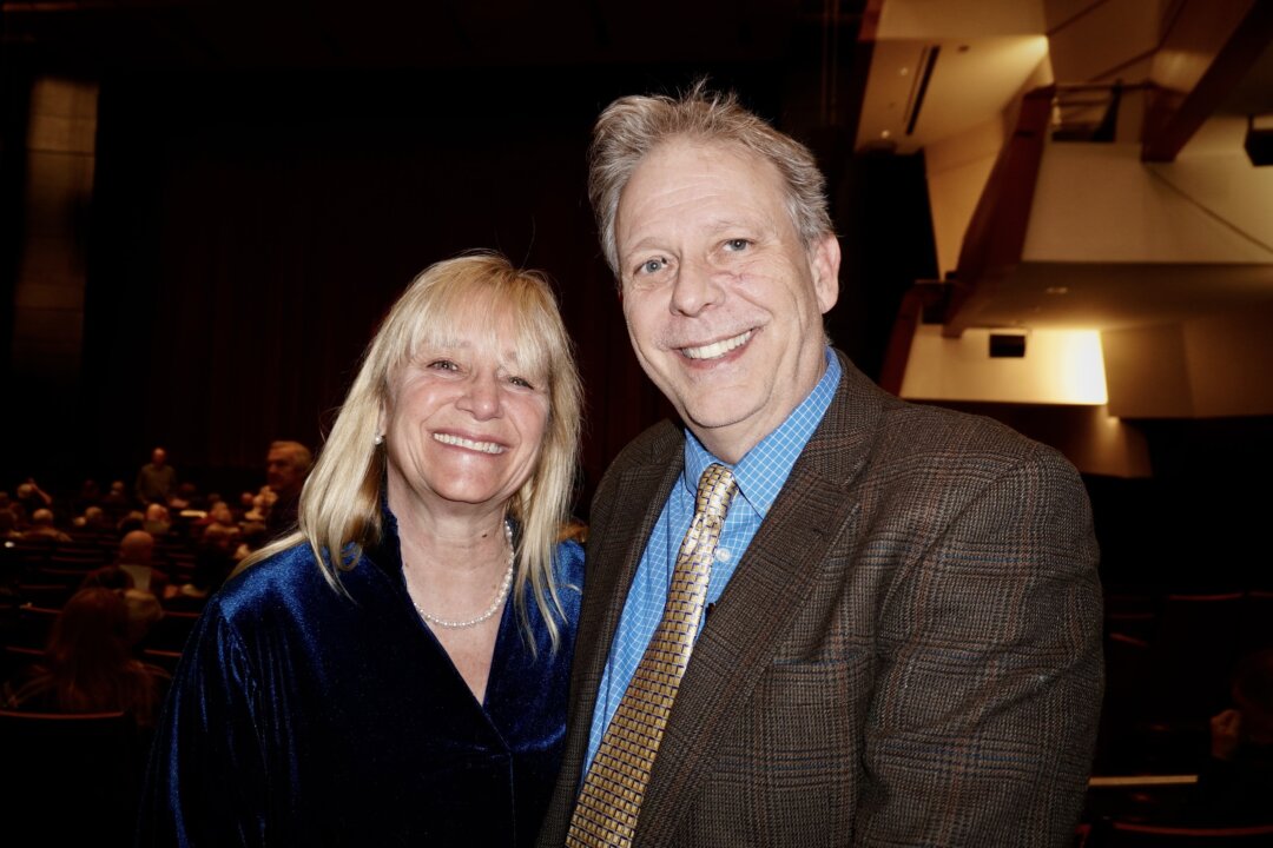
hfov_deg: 73.7
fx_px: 849
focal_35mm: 24
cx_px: 636
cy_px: 424
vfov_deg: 53.1
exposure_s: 1/60
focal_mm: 16
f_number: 3.5
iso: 640
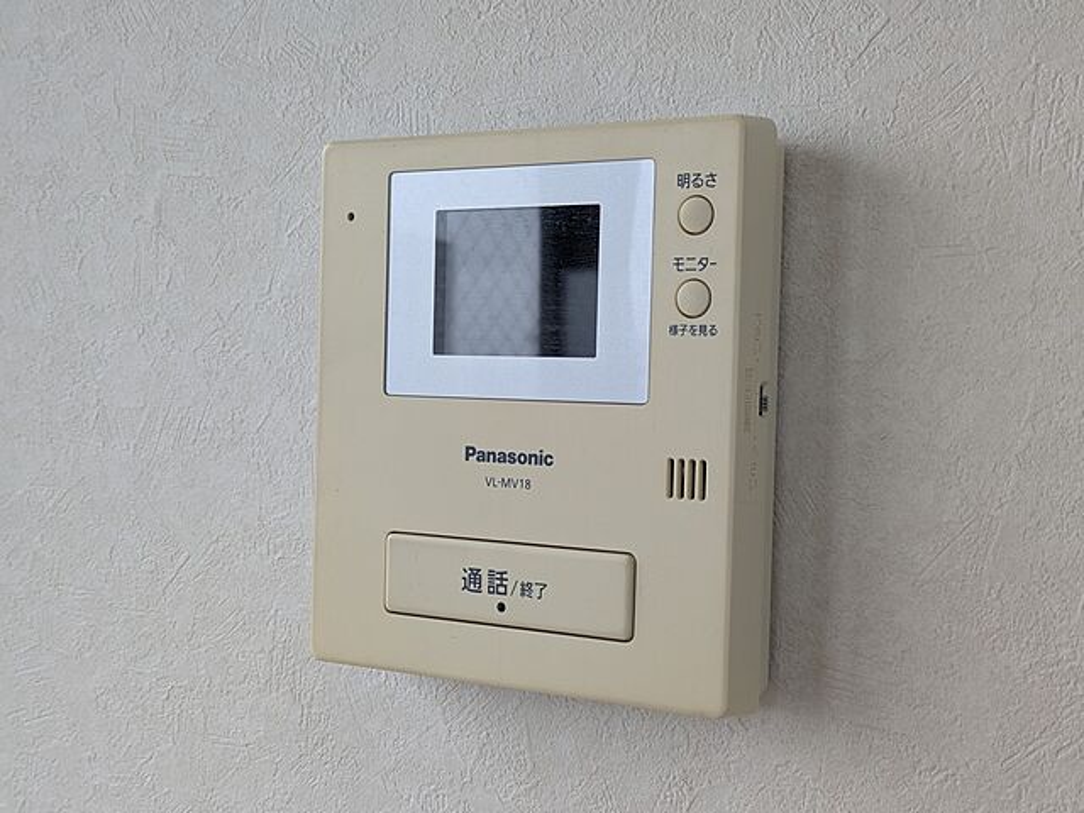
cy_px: 406
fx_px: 1597
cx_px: 542
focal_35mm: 51
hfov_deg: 37.5
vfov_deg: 28.6
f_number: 1.89
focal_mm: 5.43
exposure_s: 1/195
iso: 45
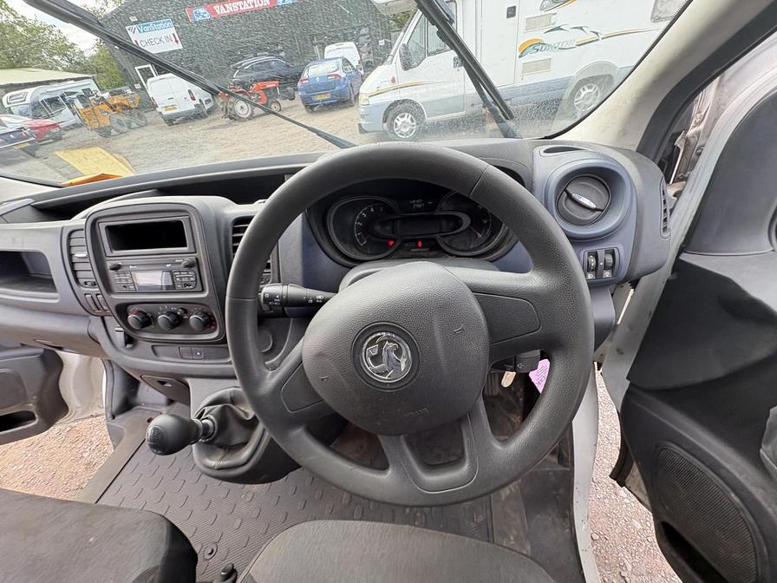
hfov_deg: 102.1
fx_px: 314
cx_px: 388
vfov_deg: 85.7
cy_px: 292
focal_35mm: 14
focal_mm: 2.22
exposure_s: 1/99
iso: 80
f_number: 2.2
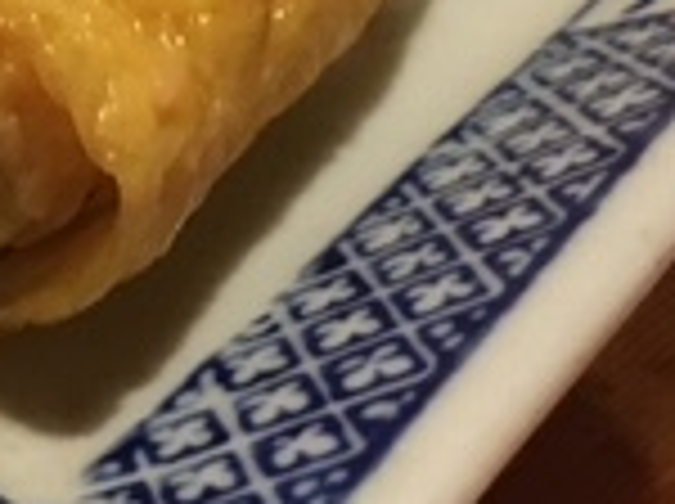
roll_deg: -11.8
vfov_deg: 11.5
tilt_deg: -35.2
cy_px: -238
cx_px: 32
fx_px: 2414
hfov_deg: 15.7
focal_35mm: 124
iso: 250
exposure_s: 1/15
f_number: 2.2
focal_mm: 4.15
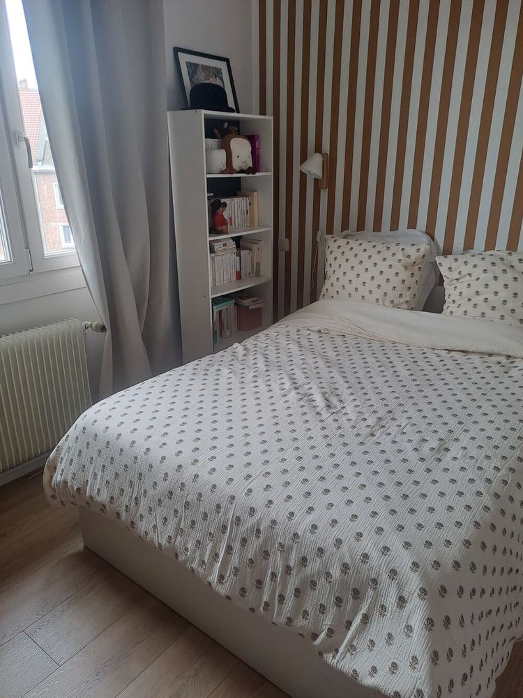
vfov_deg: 69.4
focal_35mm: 25
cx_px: 262
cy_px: 349
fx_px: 504
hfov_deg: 54.9
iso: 50
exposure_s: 1/60
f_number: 1.8
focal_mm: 4.65
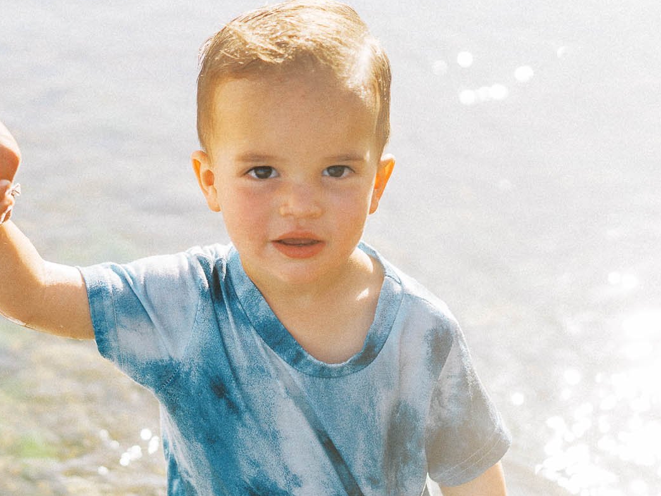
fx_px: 1833
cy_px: 367
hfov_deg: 20.3
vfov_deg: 15.3
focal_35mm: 96
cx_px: 169
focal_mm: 35
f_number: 1.8
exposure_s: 1/2500
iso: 160
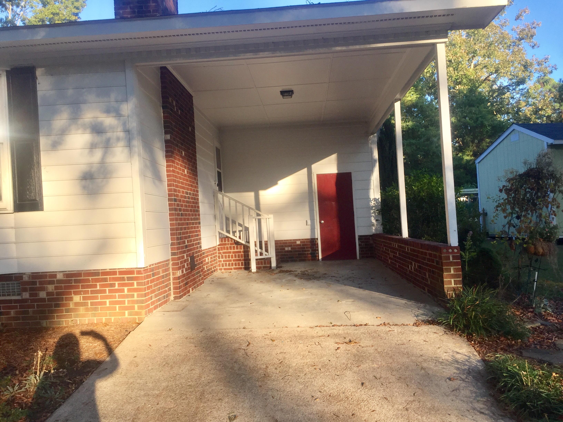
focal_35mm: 29
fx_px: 472
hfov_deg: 61.7
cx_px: 282
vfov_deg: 48.2
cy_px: 211
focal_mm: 4.15
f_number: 2.2
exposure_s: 1/347
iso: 32
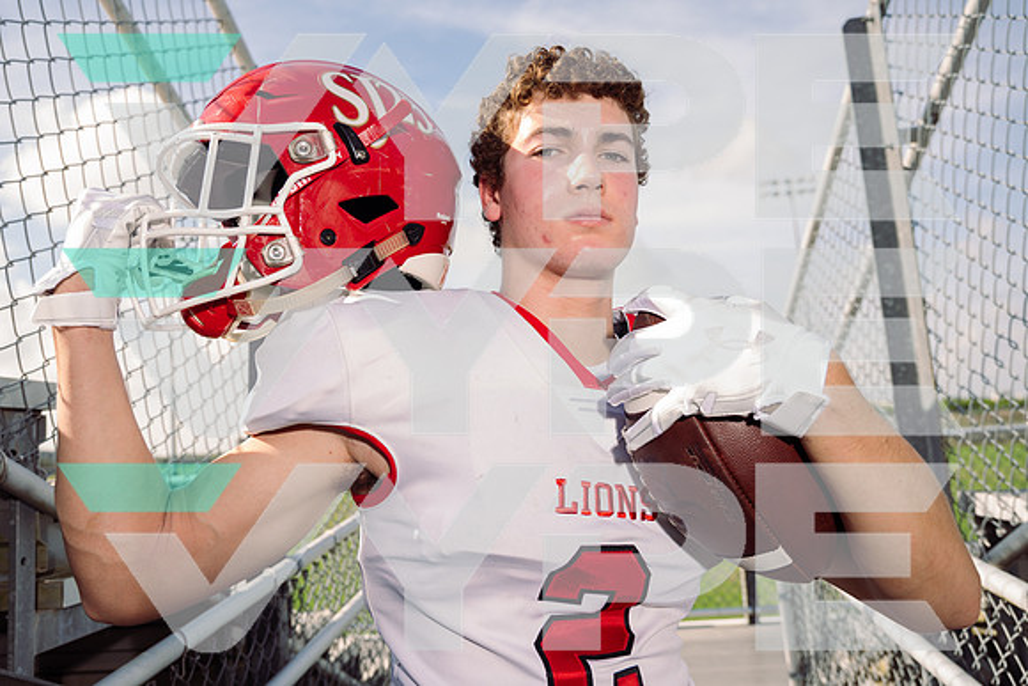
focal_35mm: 31
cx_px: 514
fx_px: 885
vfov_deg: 42.3
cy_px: 343
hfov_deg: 60.3
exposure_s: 1/250
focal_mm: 31
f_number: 5
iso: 50
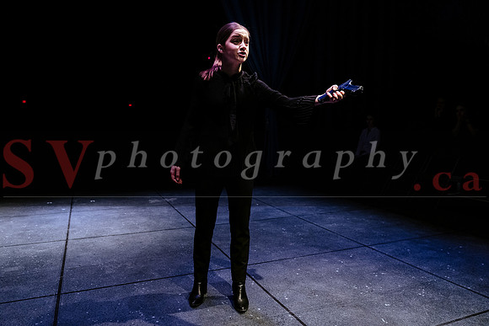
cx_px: 244
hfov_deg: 67.4
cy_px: 163
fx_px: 367
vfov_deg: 48.0
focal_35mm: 27
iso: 1600
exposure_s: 1/80
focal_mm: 27
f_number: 2.8
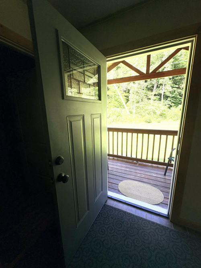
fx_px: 108
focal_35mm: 14
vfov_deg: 102.1
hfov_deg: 85.7
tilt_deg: -10.9
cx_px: 100
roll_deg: +0.5
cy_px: 134
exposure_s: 1/222
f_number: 2.2
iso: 40
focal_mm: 2.22
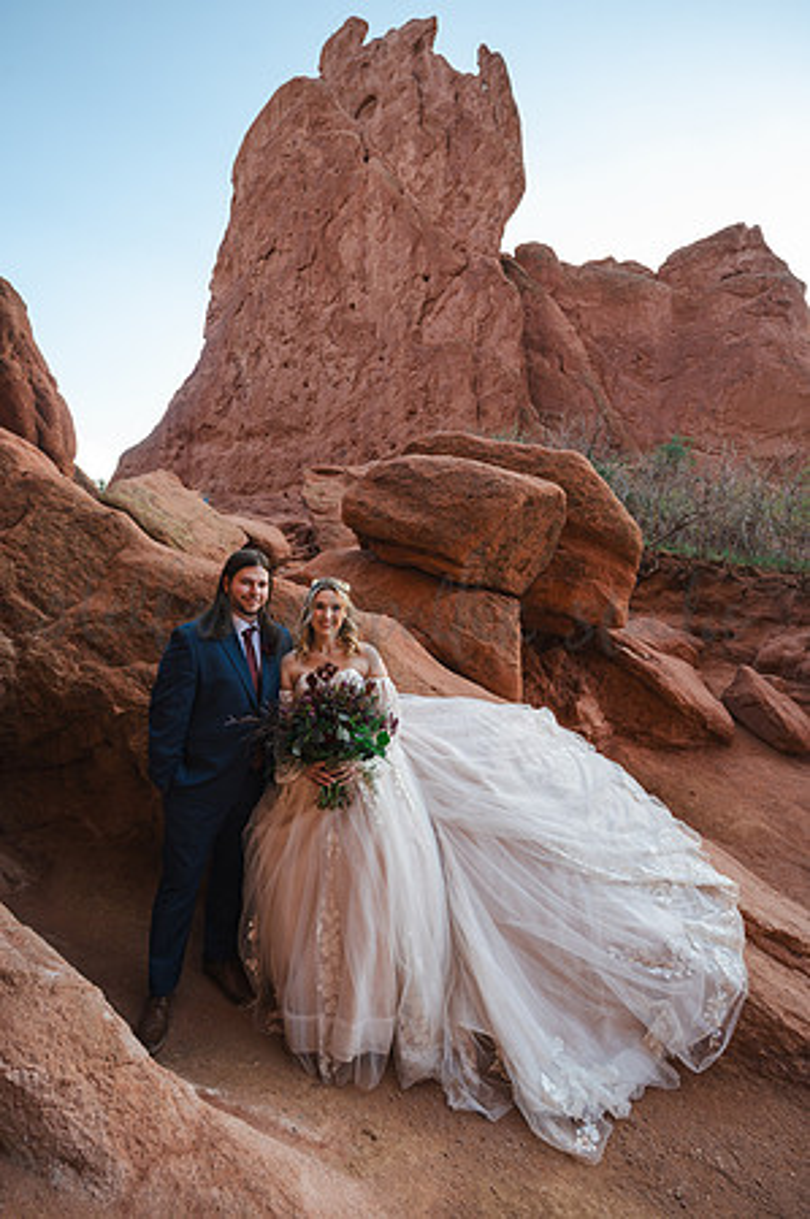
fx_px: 507
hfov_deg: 77.2
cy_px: 610
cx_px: 405
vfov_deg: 100.5
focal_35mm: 15
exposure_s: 1/125
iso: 160
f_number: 4
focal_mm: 15
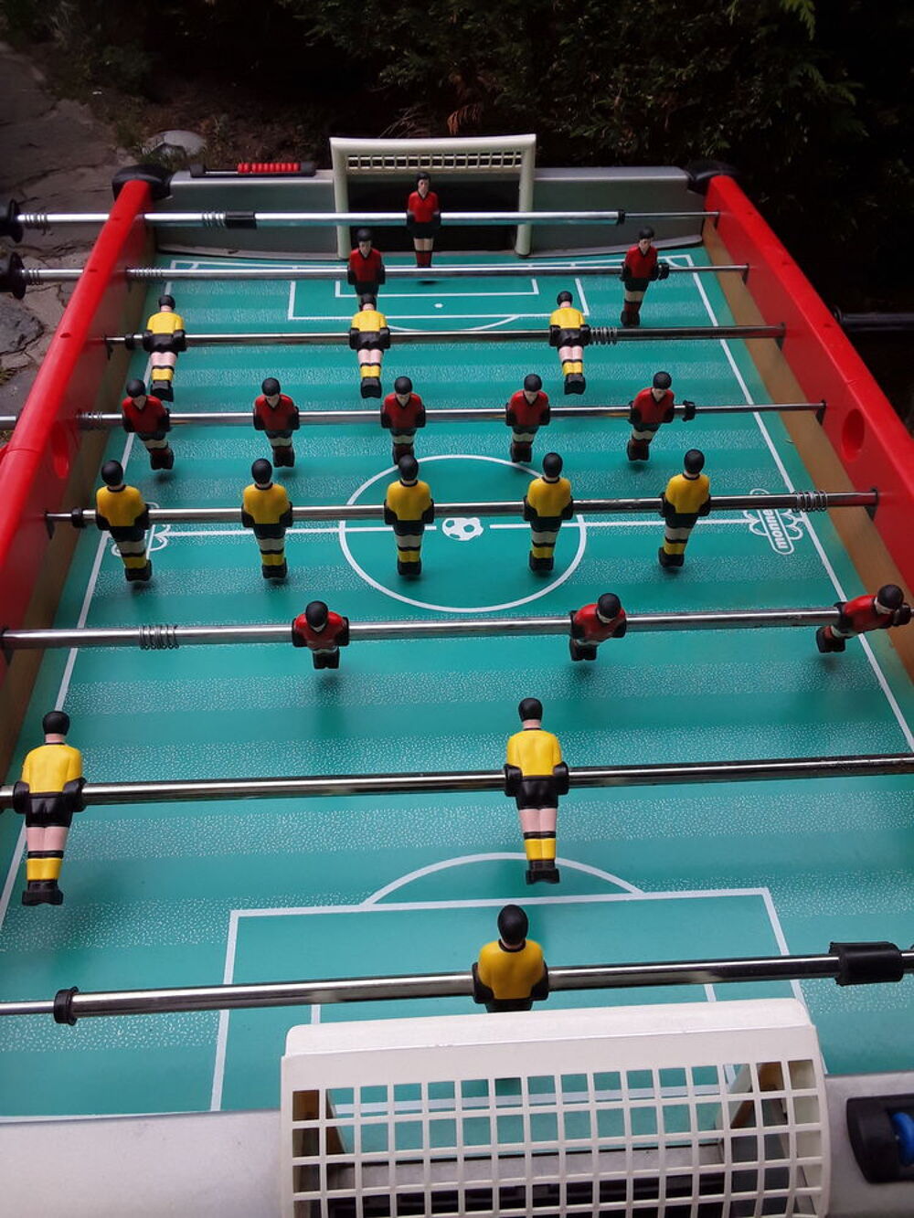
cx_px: 457
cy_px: 609
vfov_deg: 60.0
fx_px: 1056
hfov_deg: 46.8
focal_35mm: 30
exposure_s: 1/607
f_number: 1.9
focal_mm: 2.2
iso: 40
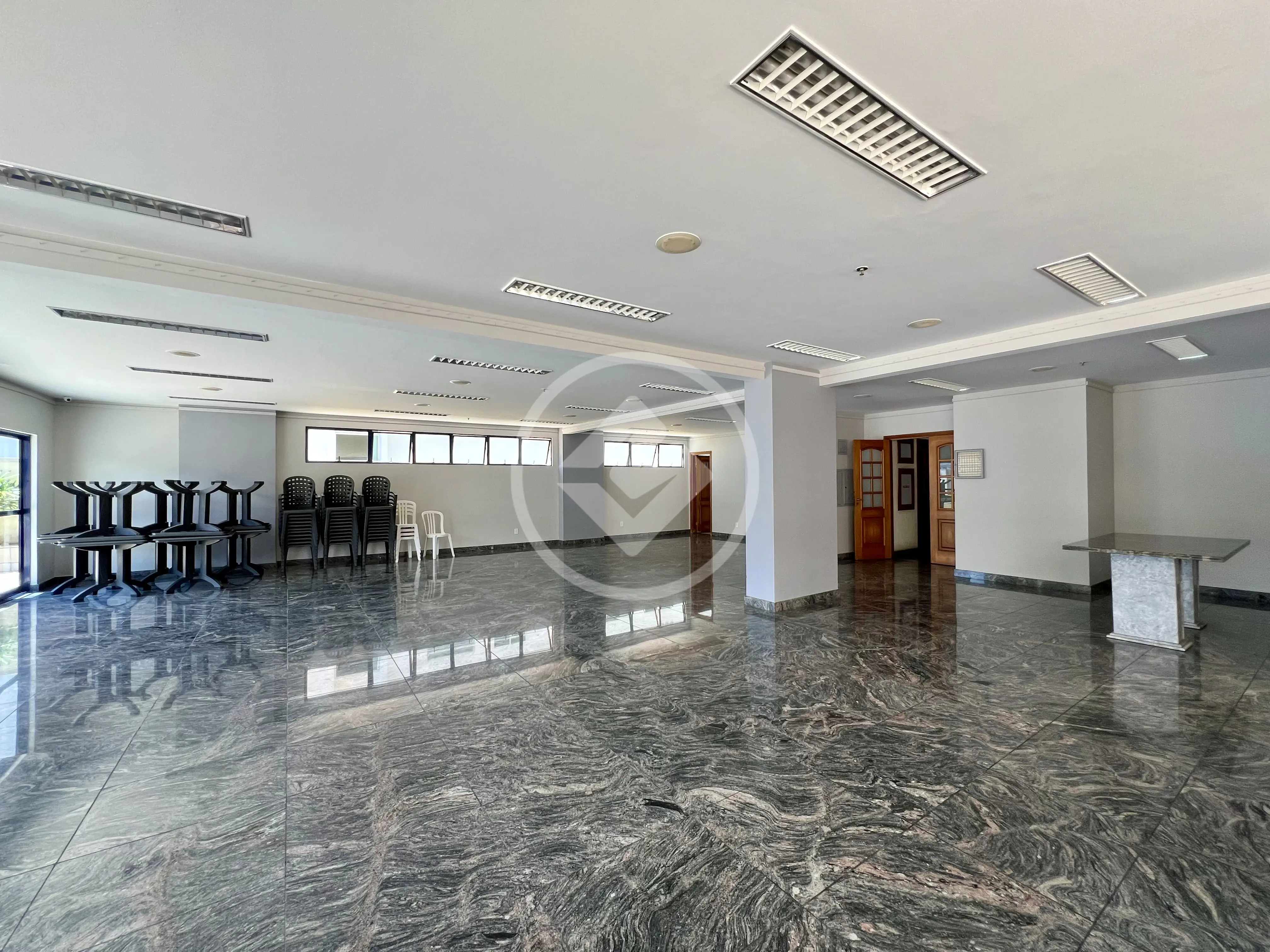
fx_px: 477
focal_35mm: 13
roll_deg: +0.1
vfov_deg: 89.9
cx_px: 635
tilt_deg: +0.5
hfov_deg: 106.2
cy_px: 476
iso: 64
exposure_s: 1/99
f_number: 1.8
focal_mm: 1.57
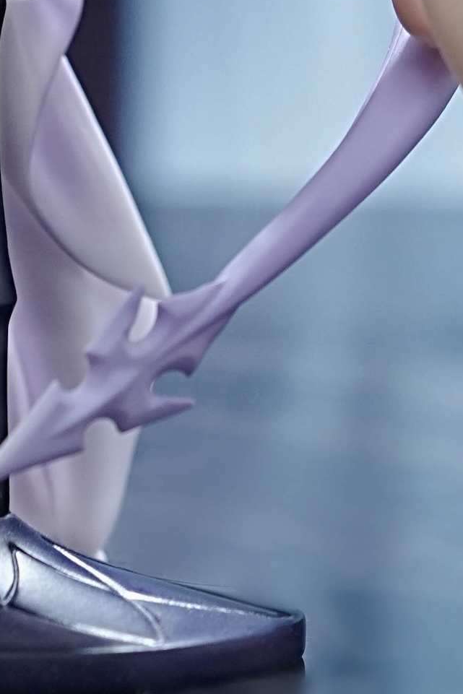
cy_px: -698
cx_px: -117
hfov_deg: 2.9
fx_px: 9044
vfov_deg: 4.3
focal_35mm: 469
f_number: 6.3
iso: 640
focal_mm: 90
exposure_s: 1/60
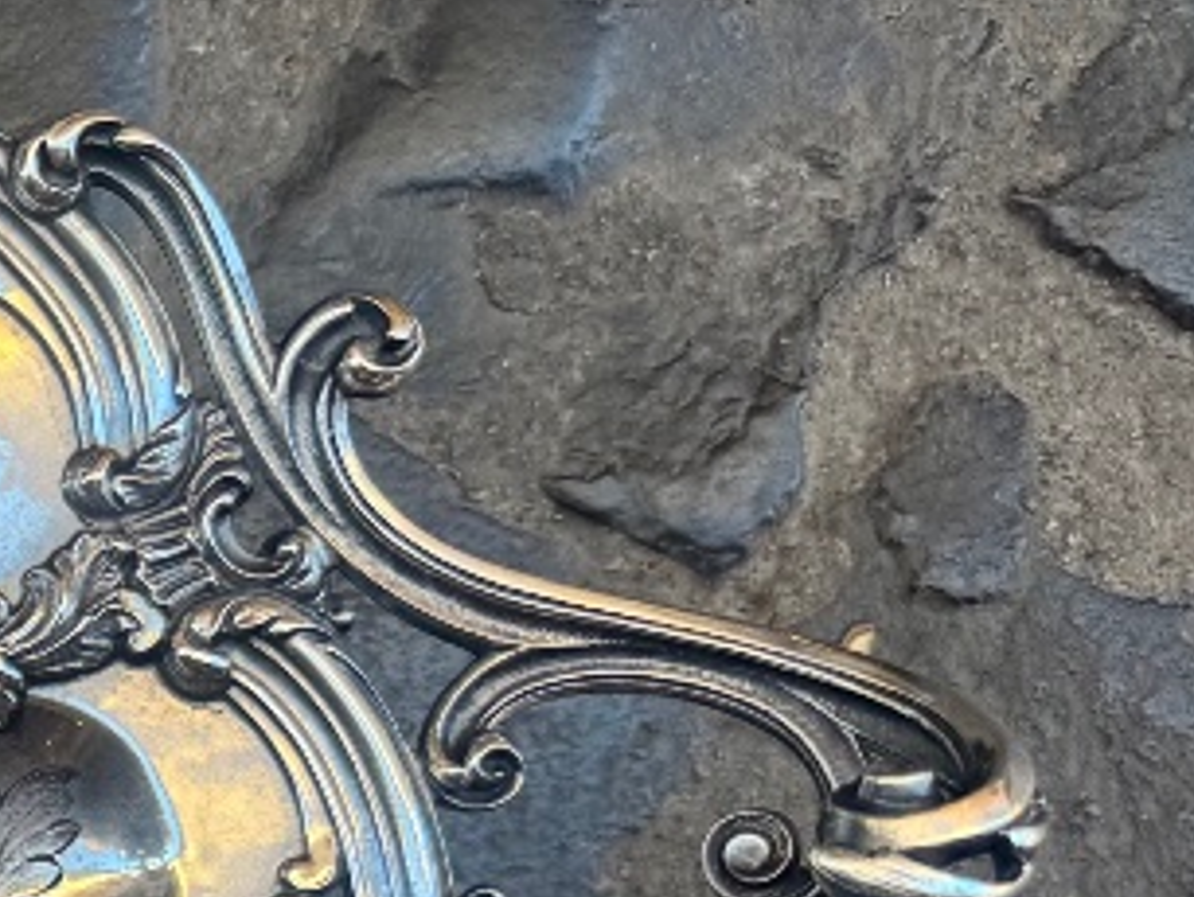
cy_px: 1178
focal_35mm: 94
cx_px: -1007
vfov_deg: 15.0
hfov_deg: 16.9
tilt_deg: -85.9
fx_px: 3245
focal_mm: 6.76
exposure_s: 1/230
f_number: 1.78
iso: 64
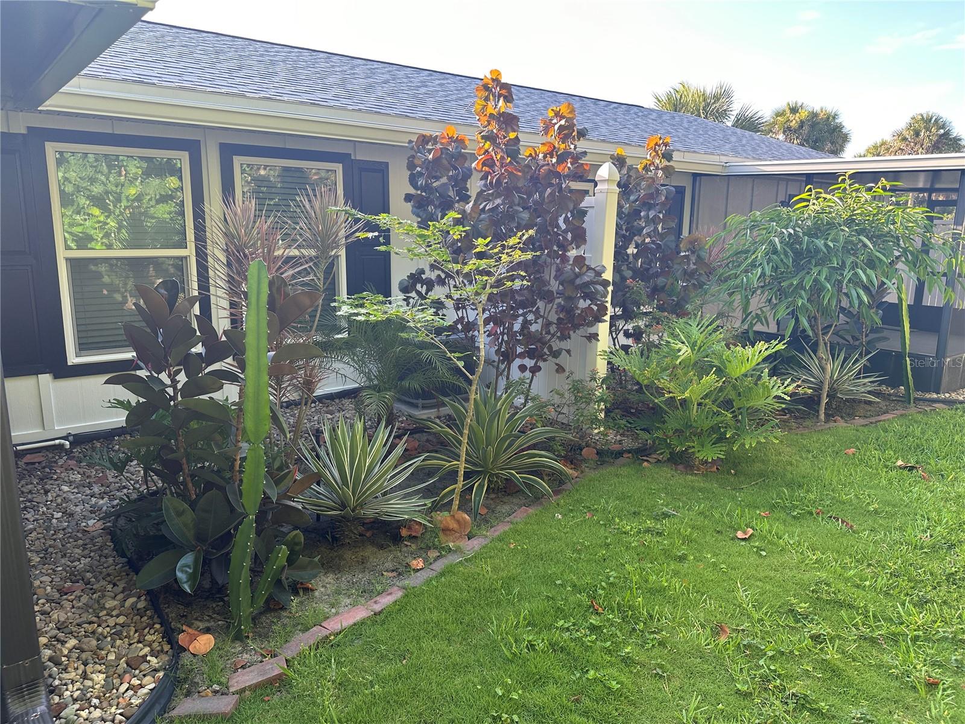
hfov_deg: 71.6
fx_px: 669
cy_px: 362
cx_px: 482
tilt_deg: -8.6
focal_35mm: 24
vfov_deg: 56.8
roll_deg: -1.3
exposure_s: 1/286
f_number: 1.78
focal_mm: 6.86
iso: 80
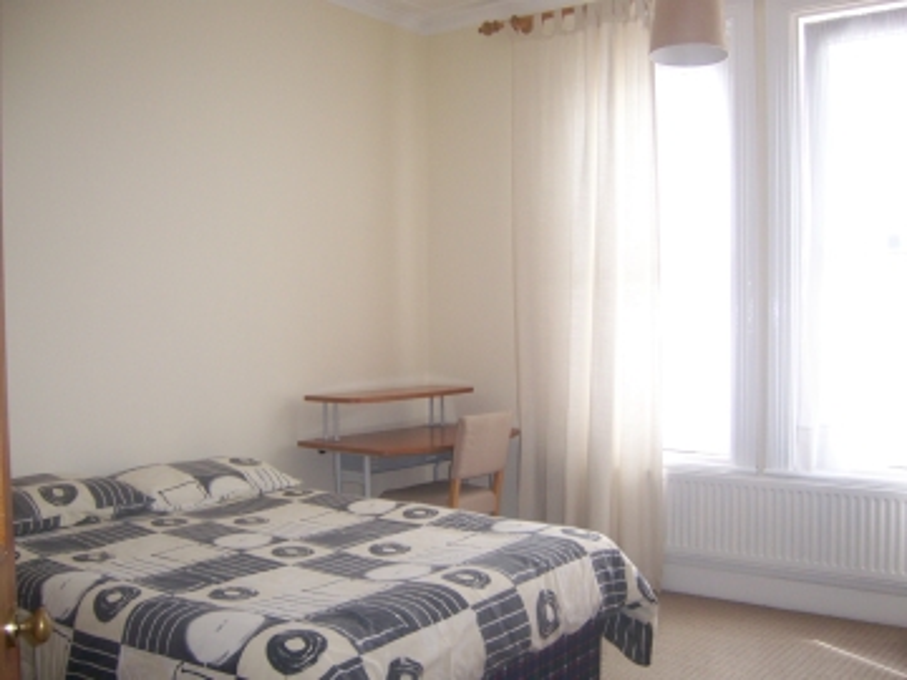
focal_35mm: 36
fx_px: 943
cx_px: 454
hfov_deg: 51.4
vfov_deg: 39.7
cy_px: 340
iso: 125
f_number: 2.8
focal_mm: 6
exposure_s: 1/80
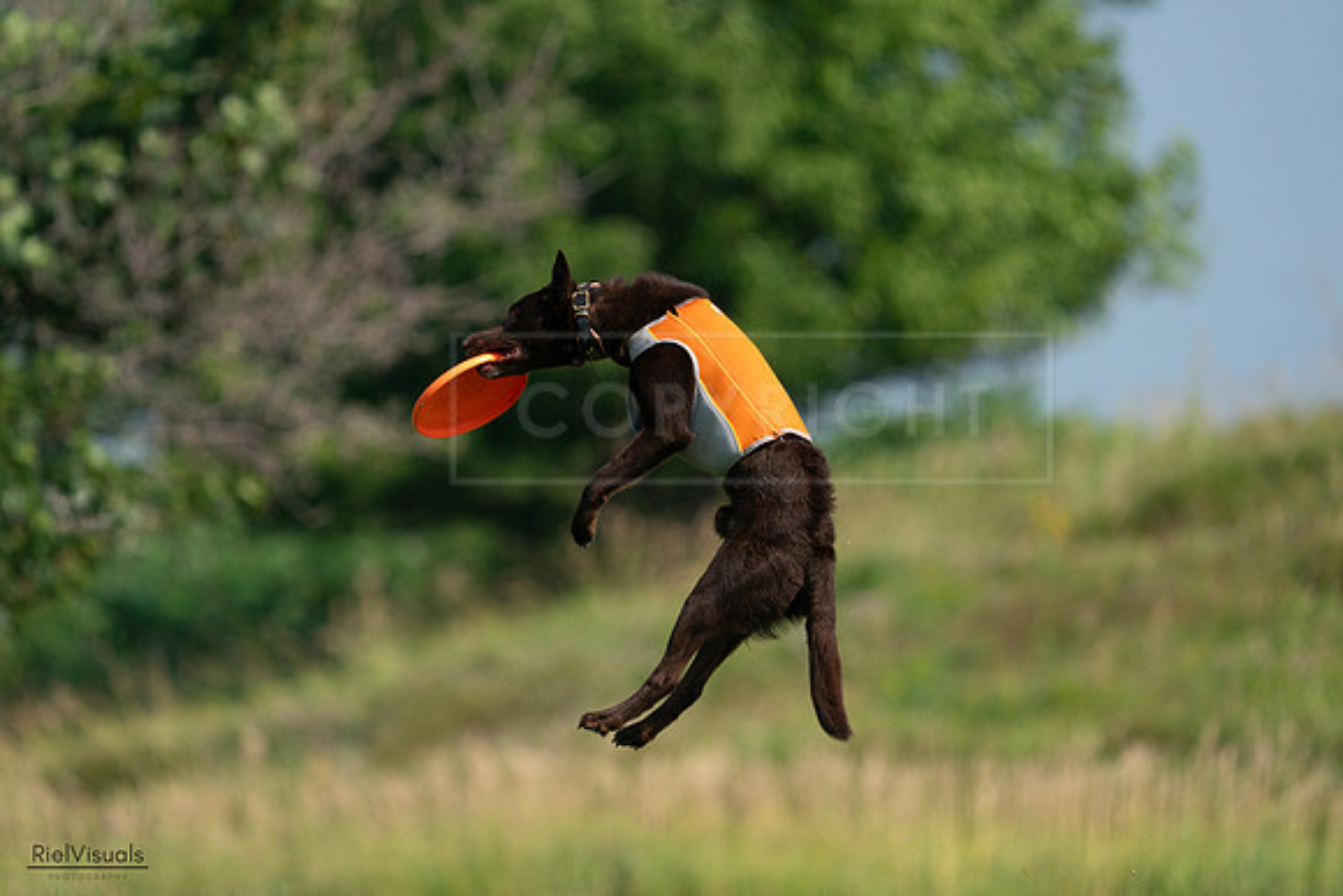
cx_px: 672
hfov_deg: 4.0
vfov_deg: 2.7
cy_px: 448
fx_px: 19328
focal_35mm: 518
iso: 1000
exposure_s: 1/4000
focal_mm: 518
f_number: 6.3
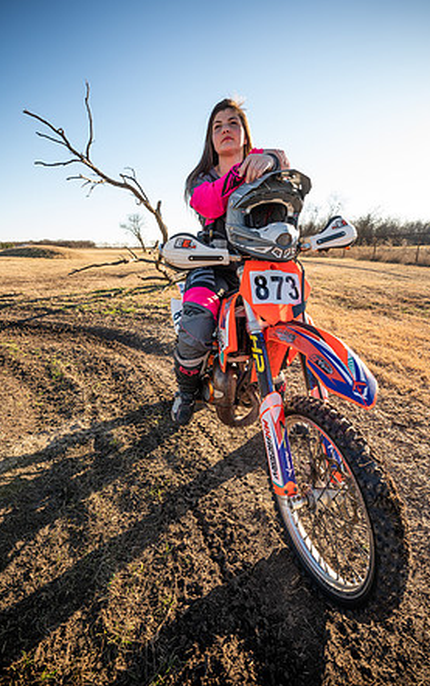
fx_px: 318
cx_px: 214
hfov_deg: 68.1
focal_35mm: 17
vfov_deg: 94.3
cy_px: 338
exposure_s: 1/250
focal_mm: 16.4
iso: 80
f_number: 4.5
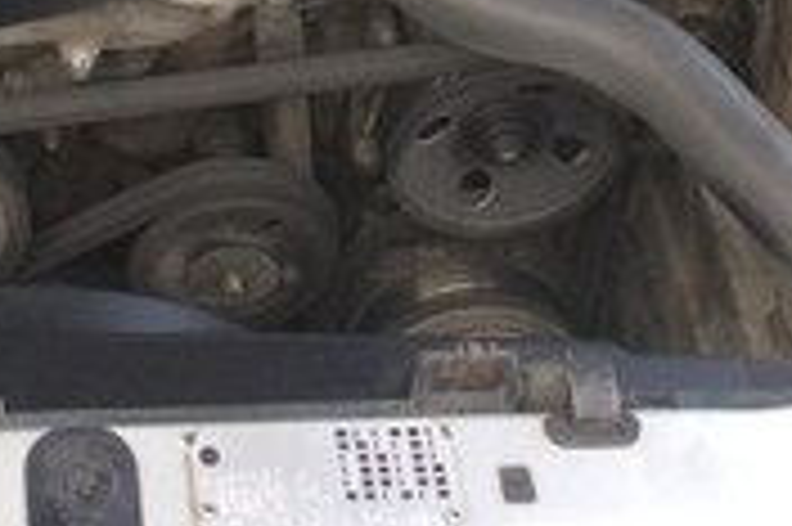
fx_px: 2484
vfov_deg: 11.1
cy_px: -506
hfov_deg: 17.8
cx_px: 45
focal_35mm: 113
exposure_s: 1/100
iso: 50
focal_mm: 4.15
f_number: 2.2
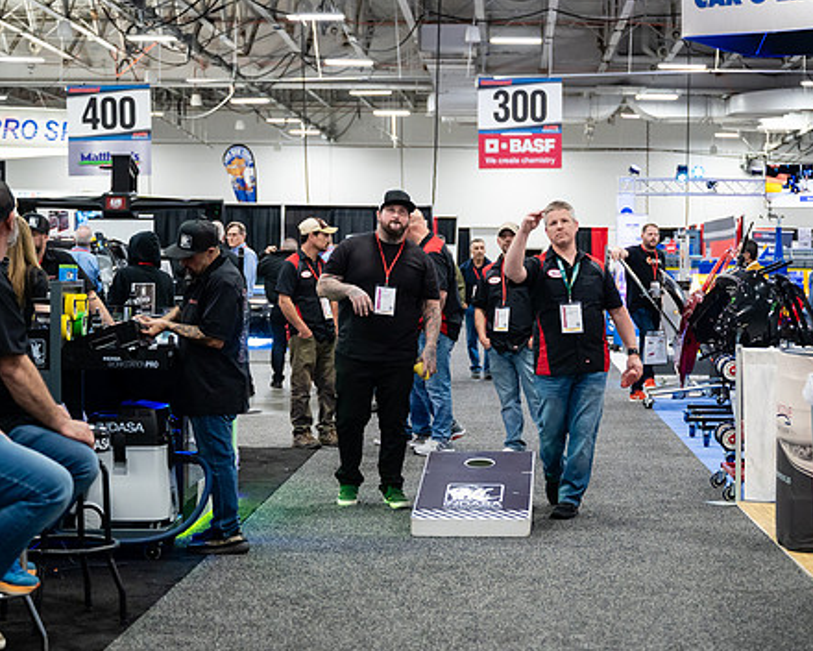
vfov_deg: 20.7
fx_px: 1781
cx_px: 503
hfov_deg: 25.7
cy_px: 333
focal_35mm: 74
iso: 3200
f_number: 3.2
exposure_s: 1/250
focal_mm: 56
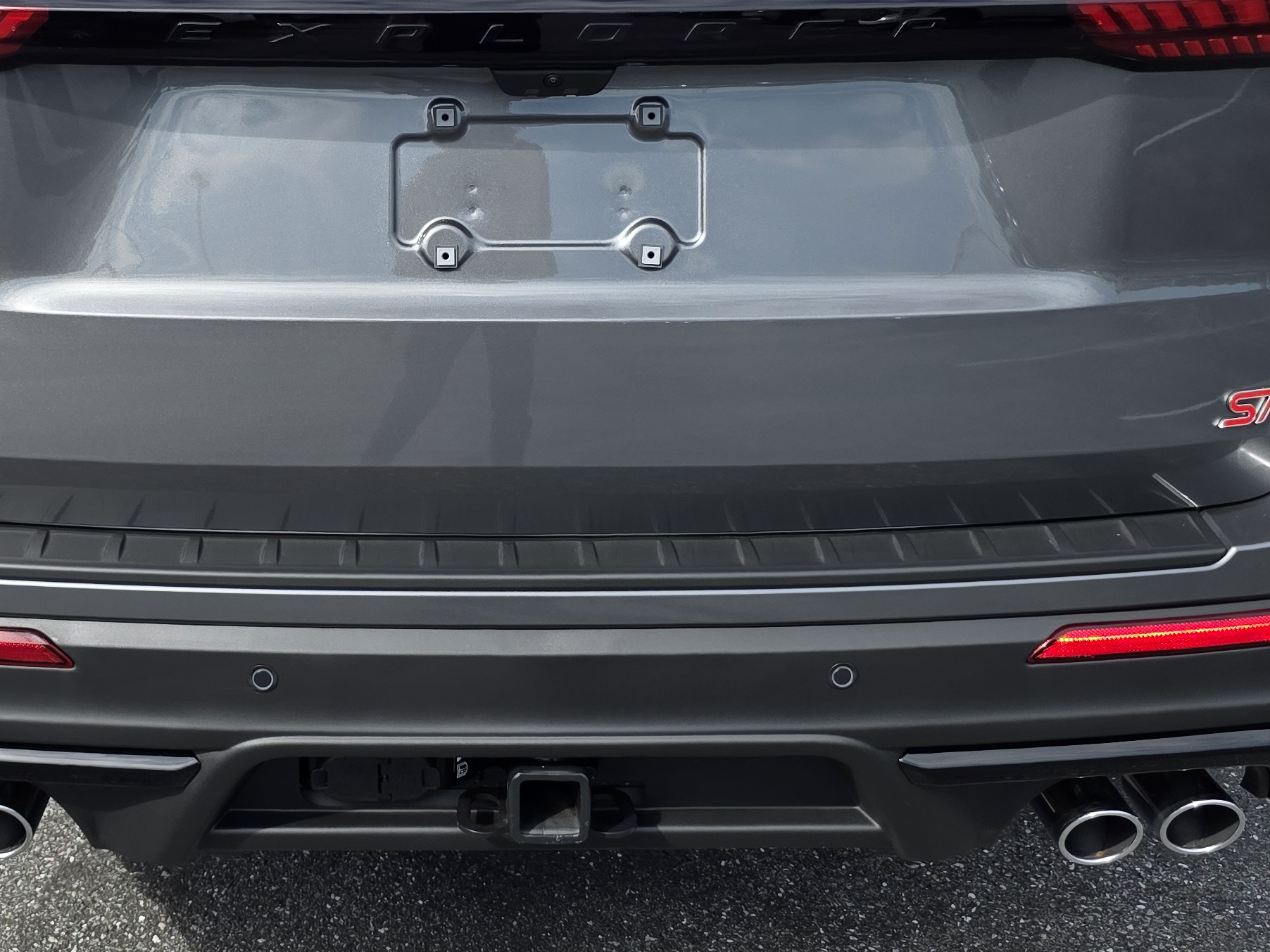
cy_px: 195
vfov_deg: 28.0
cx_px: 451
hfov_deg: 37.2
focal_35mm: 51
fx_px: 1871
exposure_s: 1/3282
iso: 80
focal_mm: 6.3
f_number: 1.7
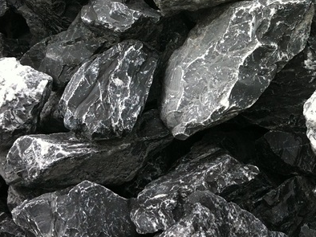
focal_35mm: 71
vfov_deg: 20.3
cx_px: 281
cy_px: 29
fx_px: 648
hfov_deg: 26.5
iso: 80
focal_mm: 3.85
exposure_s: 1/120
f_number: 2.8
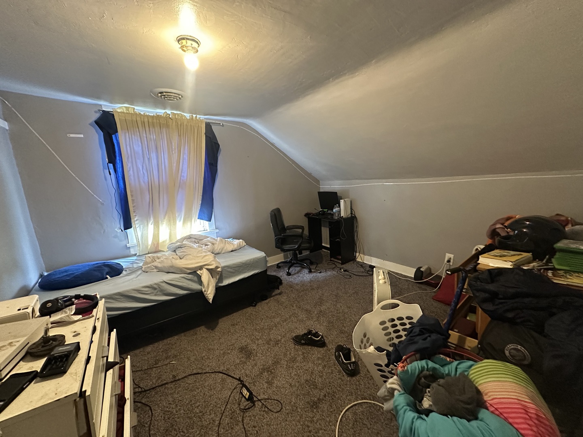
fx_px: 236
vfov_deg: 85.7
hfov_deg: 102.1
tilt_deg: -11.4
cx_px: 292
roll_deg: +3.1
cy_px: 218
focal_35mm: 14
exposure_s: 1/60
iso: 800
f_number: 2.2
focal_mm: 2.22
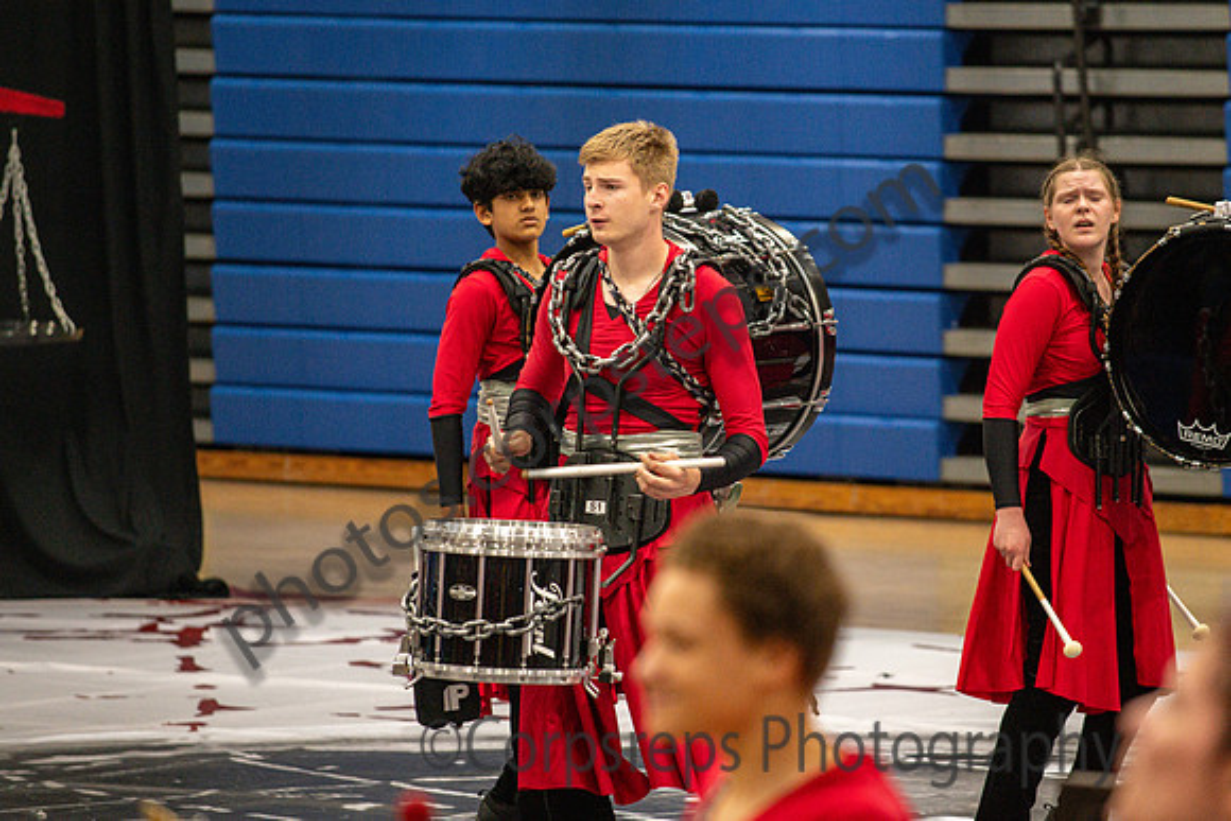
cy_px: 406
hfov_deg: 8.1
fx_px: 8673
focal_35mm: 254
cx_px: 693
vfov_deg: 5.4
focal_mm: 200
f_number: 4
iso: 5600
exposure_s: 1/500
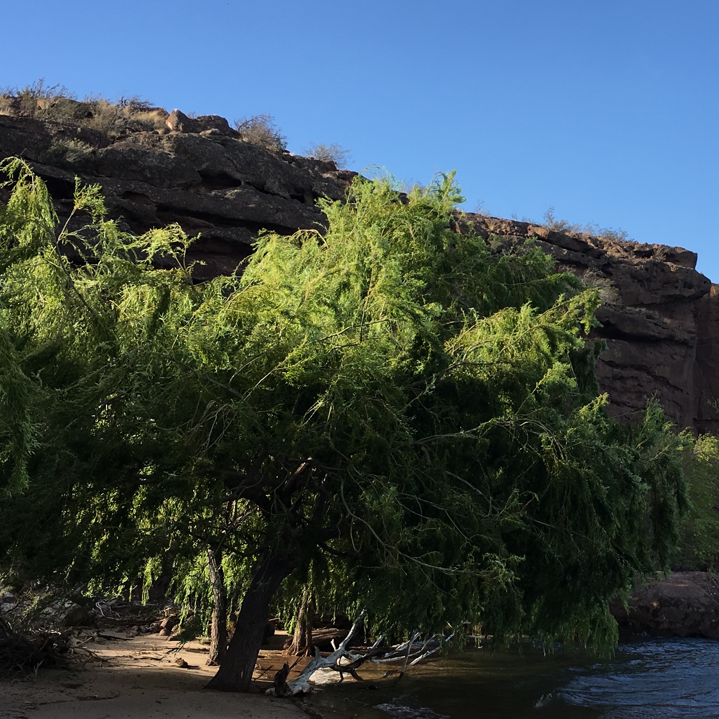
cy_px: 313
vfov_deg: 31.1
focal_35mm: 55
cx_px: 611
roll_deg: +0.7
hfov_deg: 30.1
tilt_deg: +13.8
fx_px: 1292
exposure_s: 1/651
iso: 25
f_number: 2.2
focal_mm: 4.15
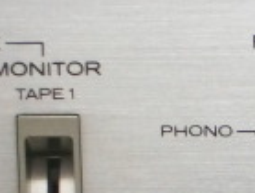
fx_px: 3154
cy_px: 382
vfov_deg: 3.5
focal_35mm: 427
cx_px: 422
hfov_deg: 4.6
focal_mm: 16.5
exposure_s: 1/40
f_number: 5.2
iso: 400
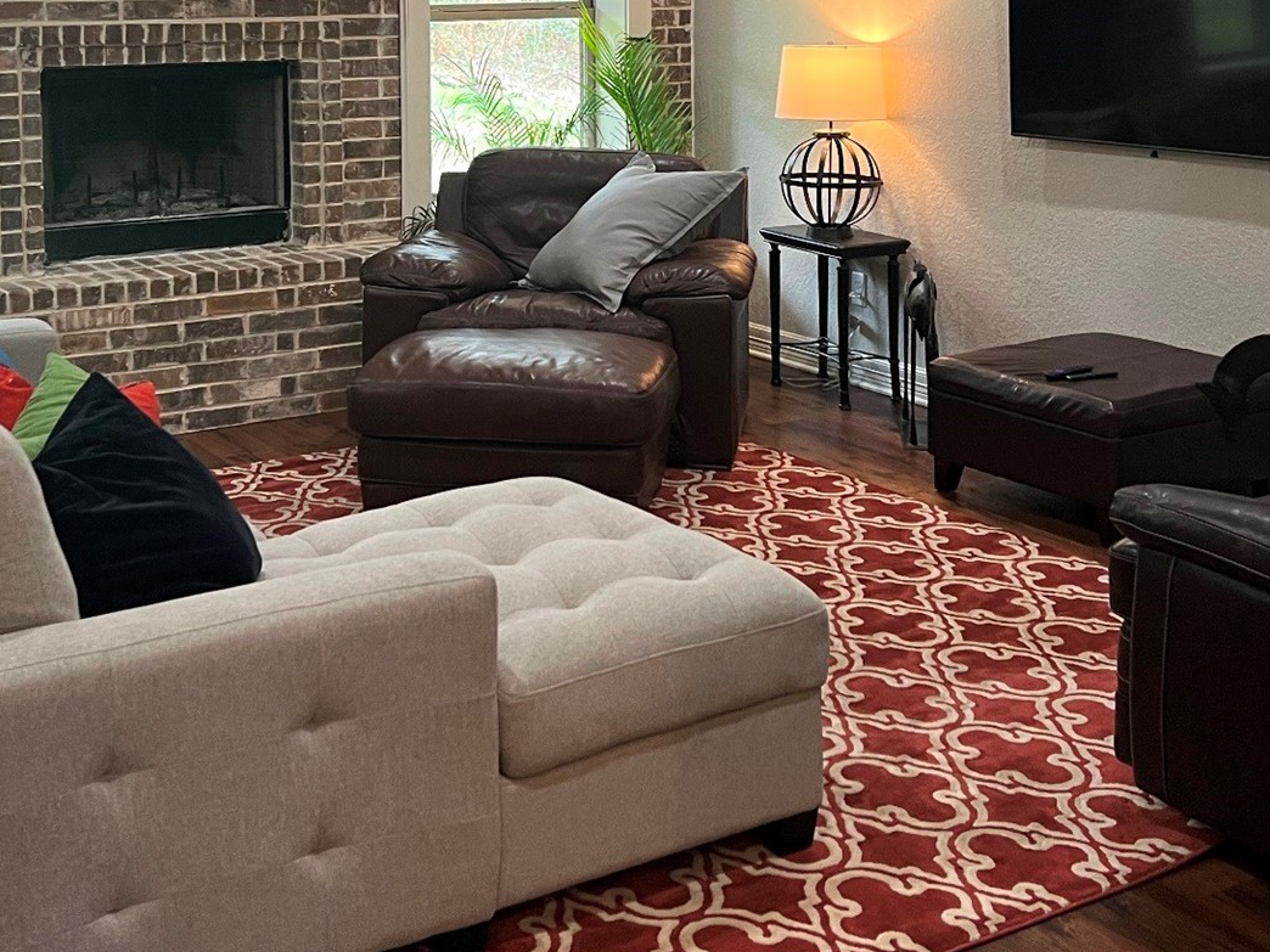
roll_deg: +2.2
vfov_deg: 27.5
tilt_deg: -4.5
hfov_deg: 37.4
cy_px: 92
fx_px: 1871
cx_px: 549
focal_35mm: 51
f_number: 1.5
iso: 125
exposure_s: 1/60
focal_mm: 5.7
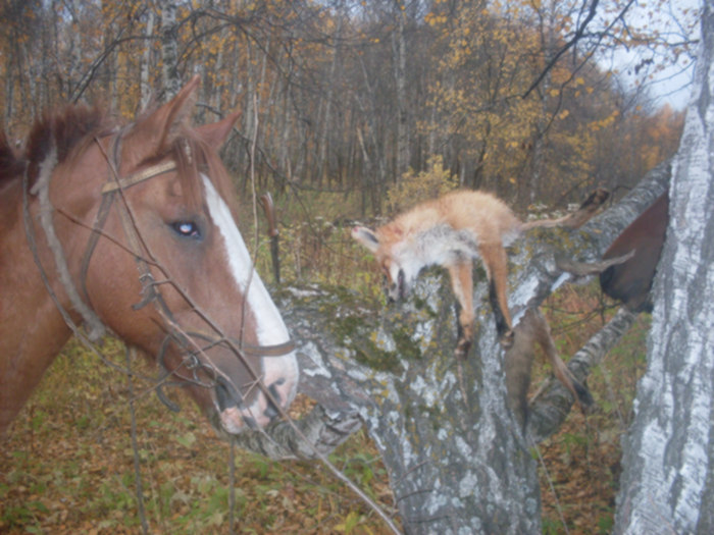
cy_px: 268
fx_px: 784
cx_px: 357
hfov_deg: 49.0
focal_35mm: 38
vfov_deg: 37.7
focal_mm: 6.3
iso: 100
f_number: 2.8
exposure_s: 1/45
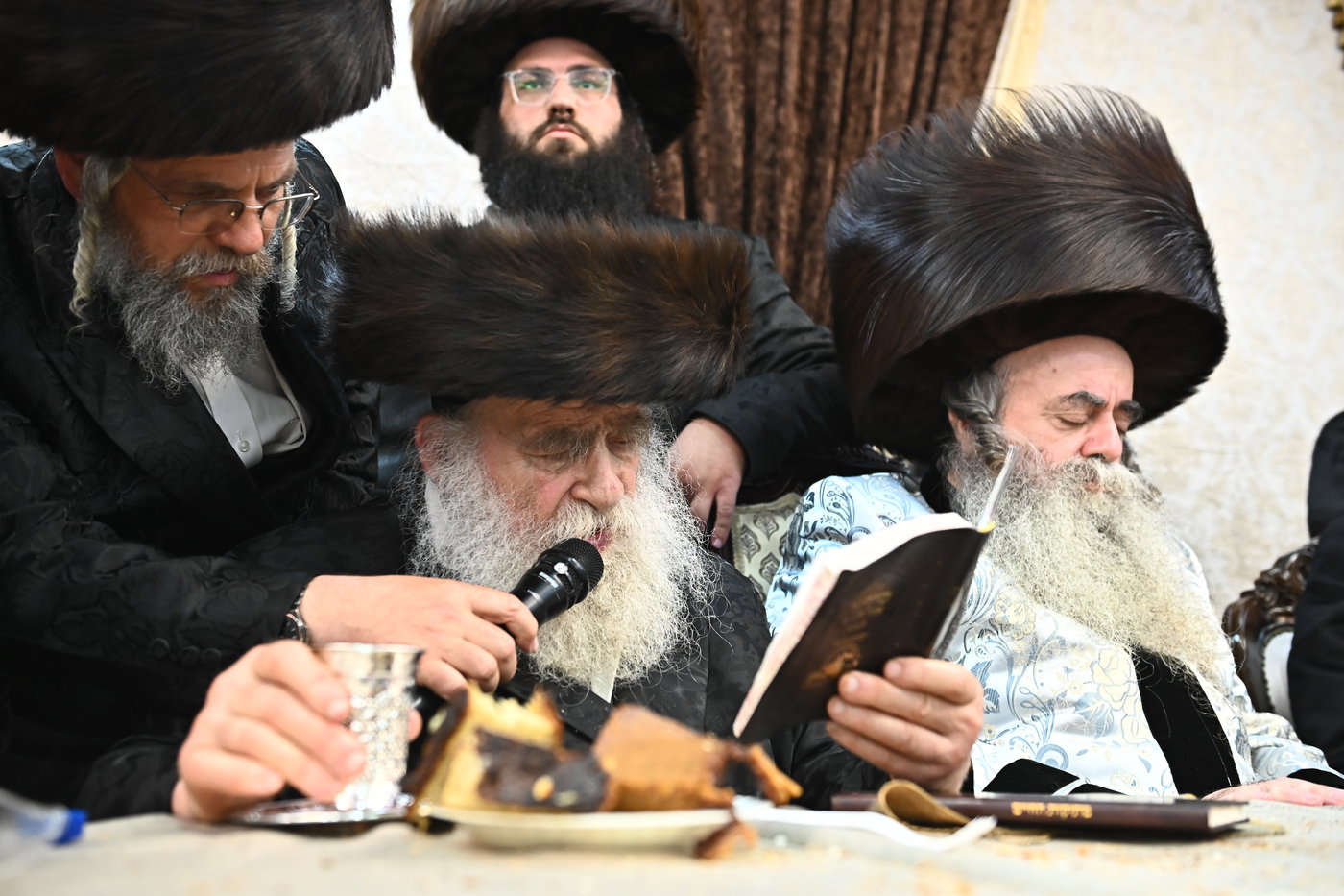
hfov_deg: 46.4
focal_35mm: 42
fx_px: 1568
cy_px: 448
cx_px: 672
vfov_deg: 31.9
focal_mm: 42
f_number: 3.5
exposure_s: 1/200
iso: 2000
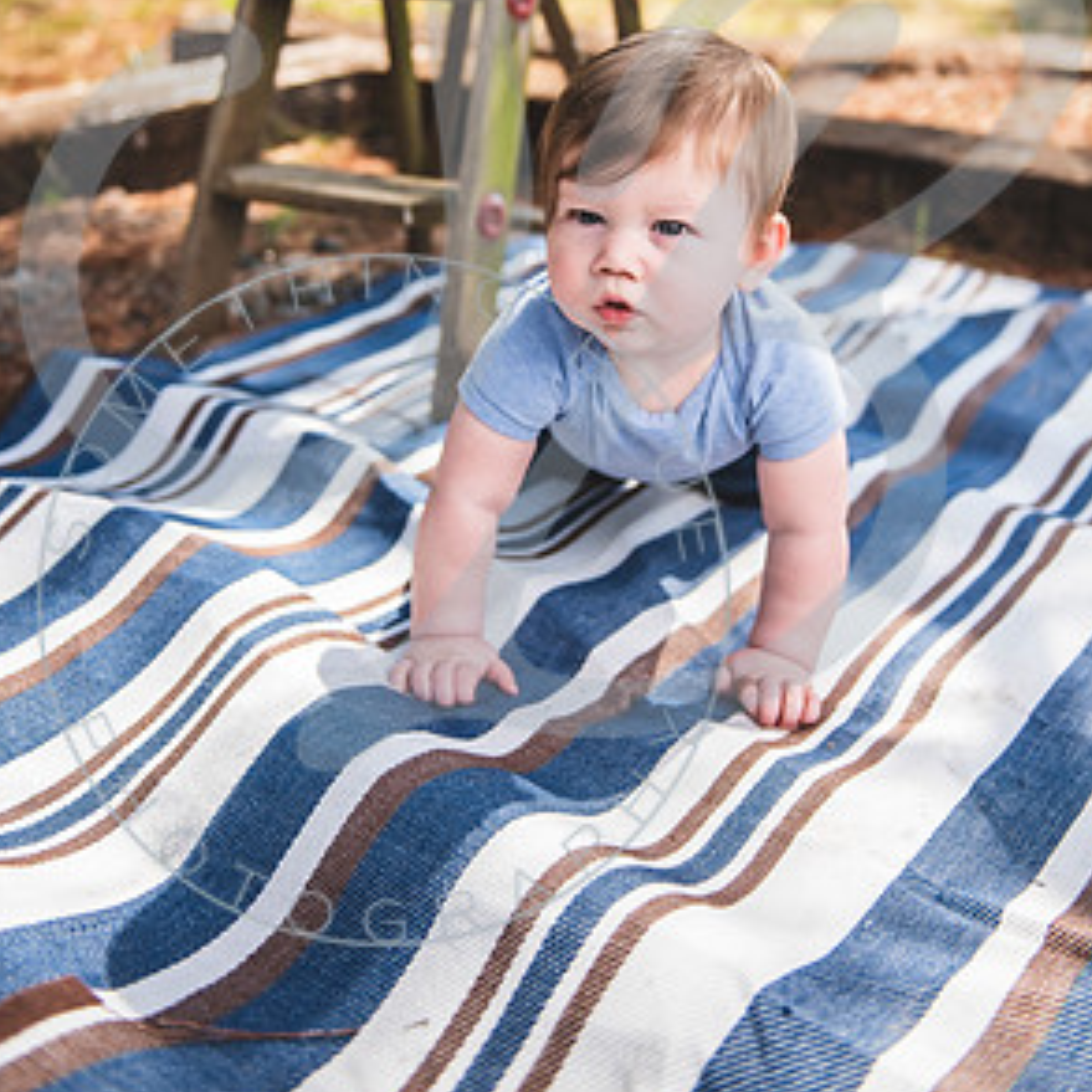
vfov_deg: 35.5
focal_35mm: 47
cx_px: 552
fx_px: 1677
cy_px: 317
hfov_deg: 36.1
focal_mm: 36
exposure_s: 1/1000
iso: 100
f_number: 2.8
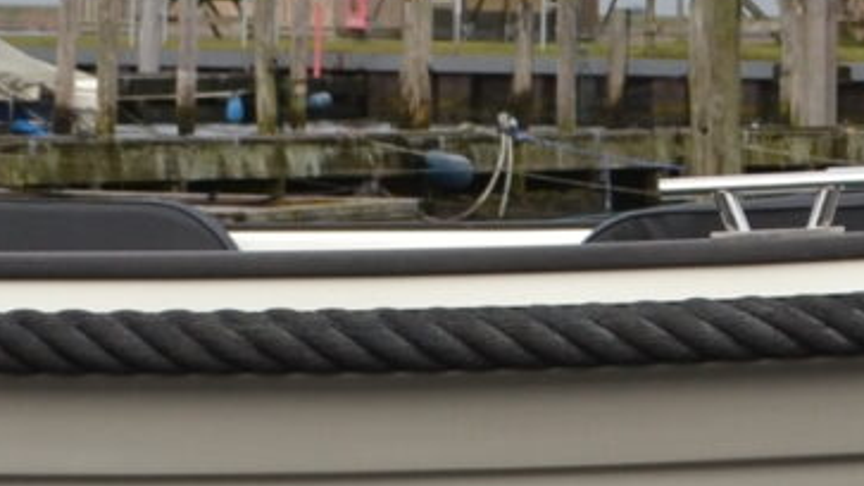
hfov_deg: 7.0
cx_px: 695
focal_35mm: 310
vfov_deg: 3.9
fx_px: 7100
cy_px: 339
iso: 140
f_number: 5.6
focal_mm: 28
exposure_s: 1/125
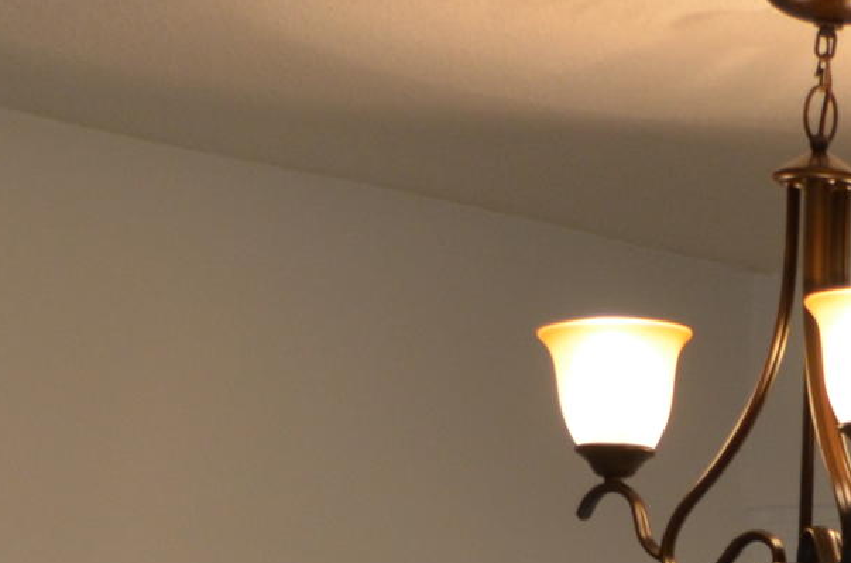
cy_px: 1343
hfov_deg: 9.7
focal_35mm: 209
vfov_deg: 6.3
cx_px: 996
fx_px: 4929
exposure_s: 1/80
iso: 400
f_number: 4.5
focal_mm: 28
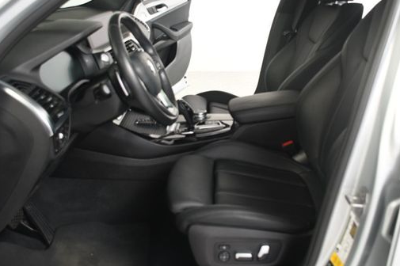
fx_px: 422
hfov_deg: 50.5
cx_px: 233
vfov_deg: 34.8
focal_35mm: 38
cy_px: 99
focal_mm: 20
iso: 100
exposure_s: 1/160
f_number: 4
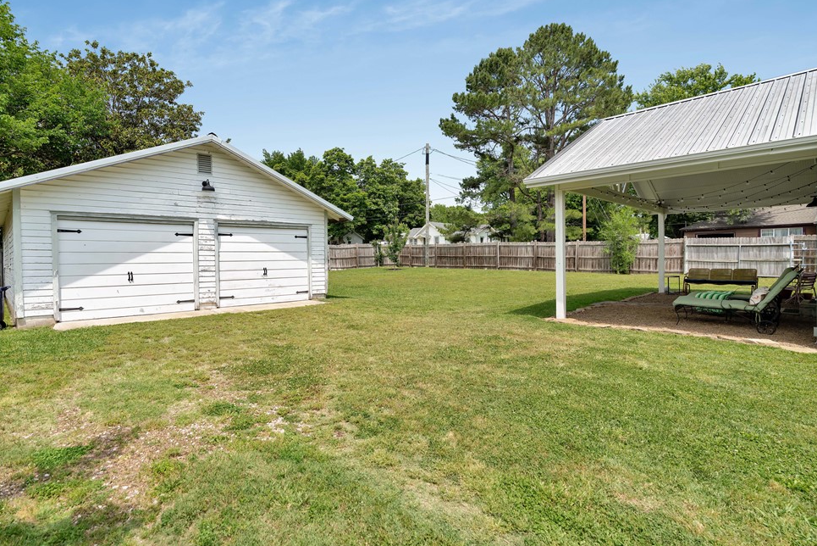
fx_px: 409
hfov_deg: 89.6
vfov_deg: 67.3
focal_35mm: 18
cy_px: 250
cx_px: 364
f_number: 5.6
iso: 100
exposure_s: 1/125
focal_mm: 16
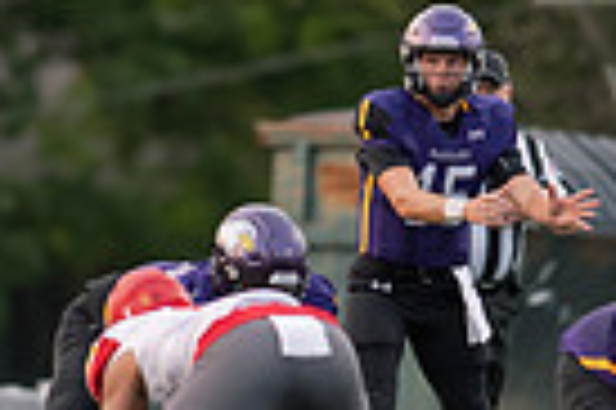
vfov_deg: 1.1
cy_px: 173
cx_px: 400
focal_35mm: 1272
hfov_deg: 1.6
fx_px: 21739
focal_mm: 300
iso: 1250
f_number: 2.8
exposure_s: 1/1000
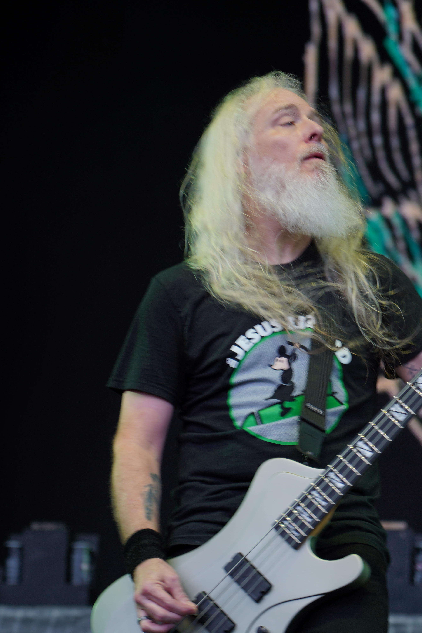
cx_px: 280
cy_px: 316
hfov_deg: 8.7
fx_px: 2778
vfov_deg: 13.0
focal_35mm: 158
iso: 125
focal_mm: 105
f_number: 4
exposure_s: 1/125
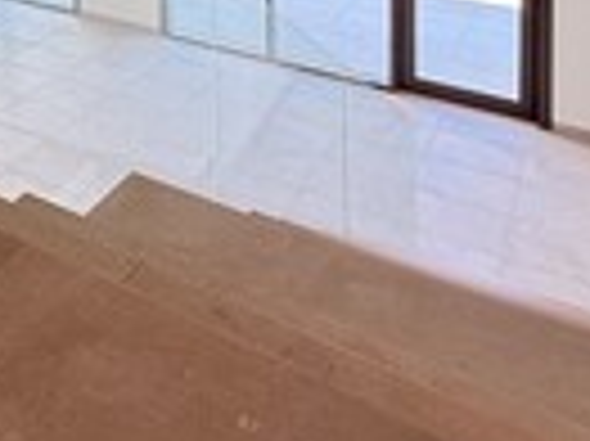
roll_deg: +1.2
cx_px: -155
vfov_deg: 23.2
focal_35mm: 49
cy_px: -241
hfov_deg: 31.2
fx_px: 834
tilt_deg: -1.6
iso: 100
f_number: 2.2
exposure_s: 1/99
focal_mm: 2.22
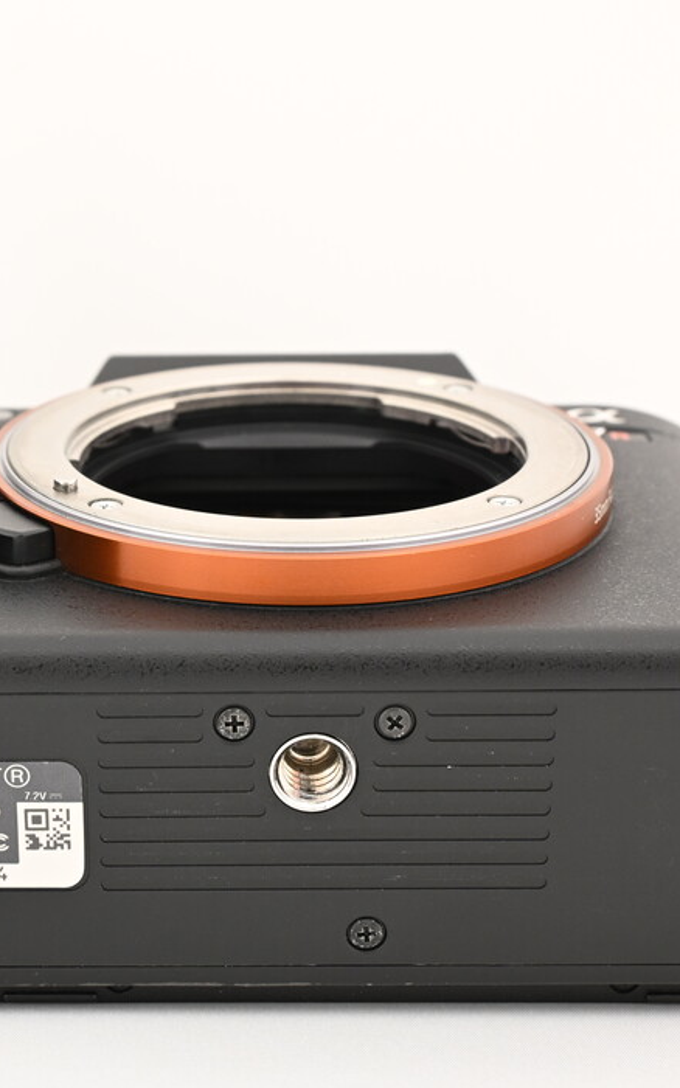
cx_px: 147
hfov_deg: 18.6
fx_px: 2056
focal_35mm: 69
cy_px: 584
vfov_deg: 29.6
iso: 400
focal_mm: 26.5
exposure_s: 1/4
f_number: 8
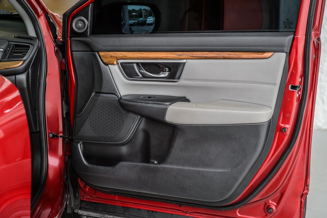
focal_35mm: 74
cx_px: 172
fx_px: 669
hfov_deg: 27.5
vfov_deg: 18.5
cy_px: 109
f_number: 4
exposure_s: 1/80
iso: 400
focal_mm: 70
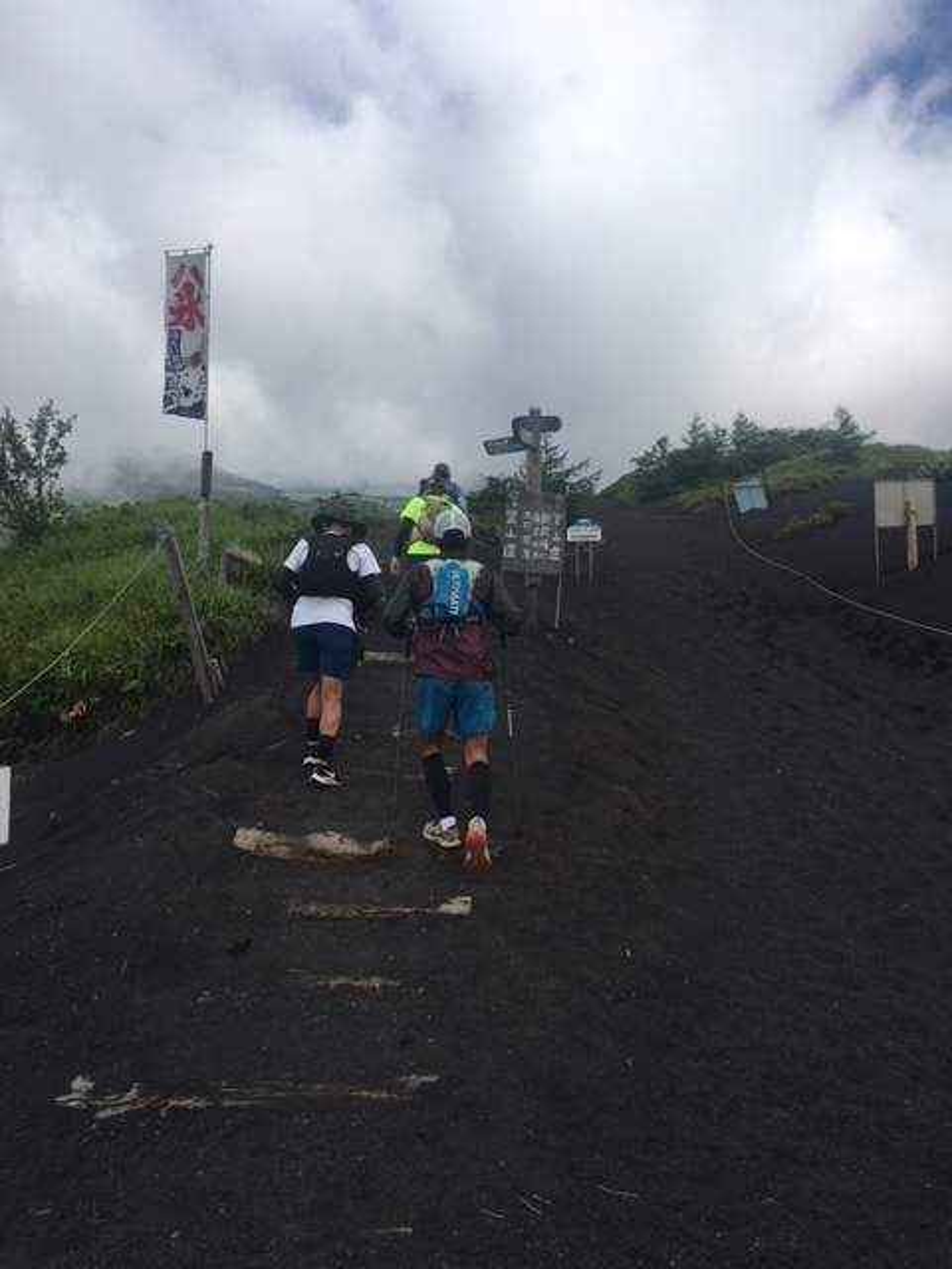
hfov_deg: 48.2
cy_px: 634
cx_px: 476
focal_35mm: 29
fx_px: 1063
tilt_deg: +4.5
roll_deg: -1.3
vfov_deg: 61.7
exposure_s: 1/1350
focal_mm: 4.15
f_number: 2.2
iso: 25
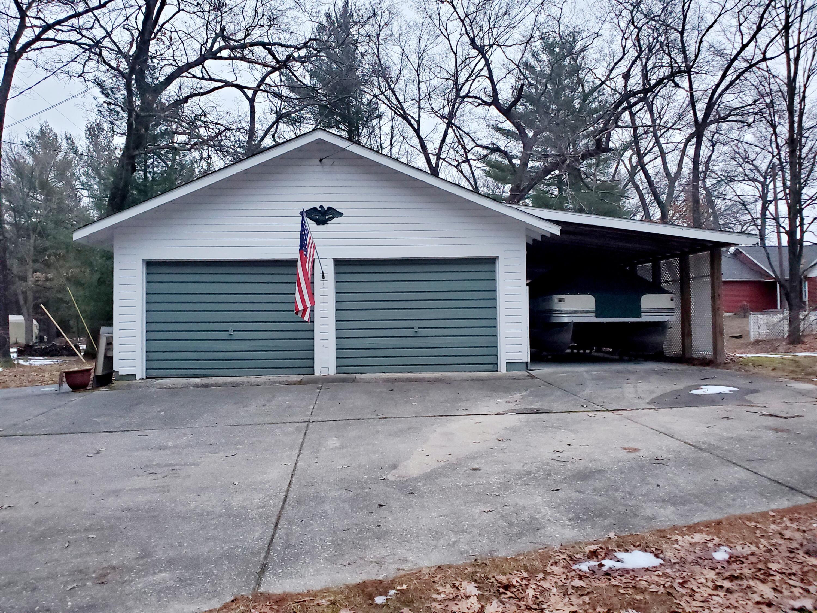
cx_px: 408
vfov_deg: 53.1
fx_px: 614
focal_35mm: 26
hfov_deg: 67.3
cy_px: 306
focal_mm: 4.3
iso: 640
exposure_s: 1/50
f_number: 2.4
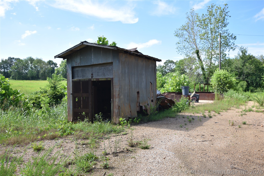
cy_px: 88
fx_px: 220
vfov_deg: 43.6
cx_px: 132
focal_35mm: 30
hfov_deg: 61.9
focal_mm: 20
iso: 250
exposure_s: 1/250
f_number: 8
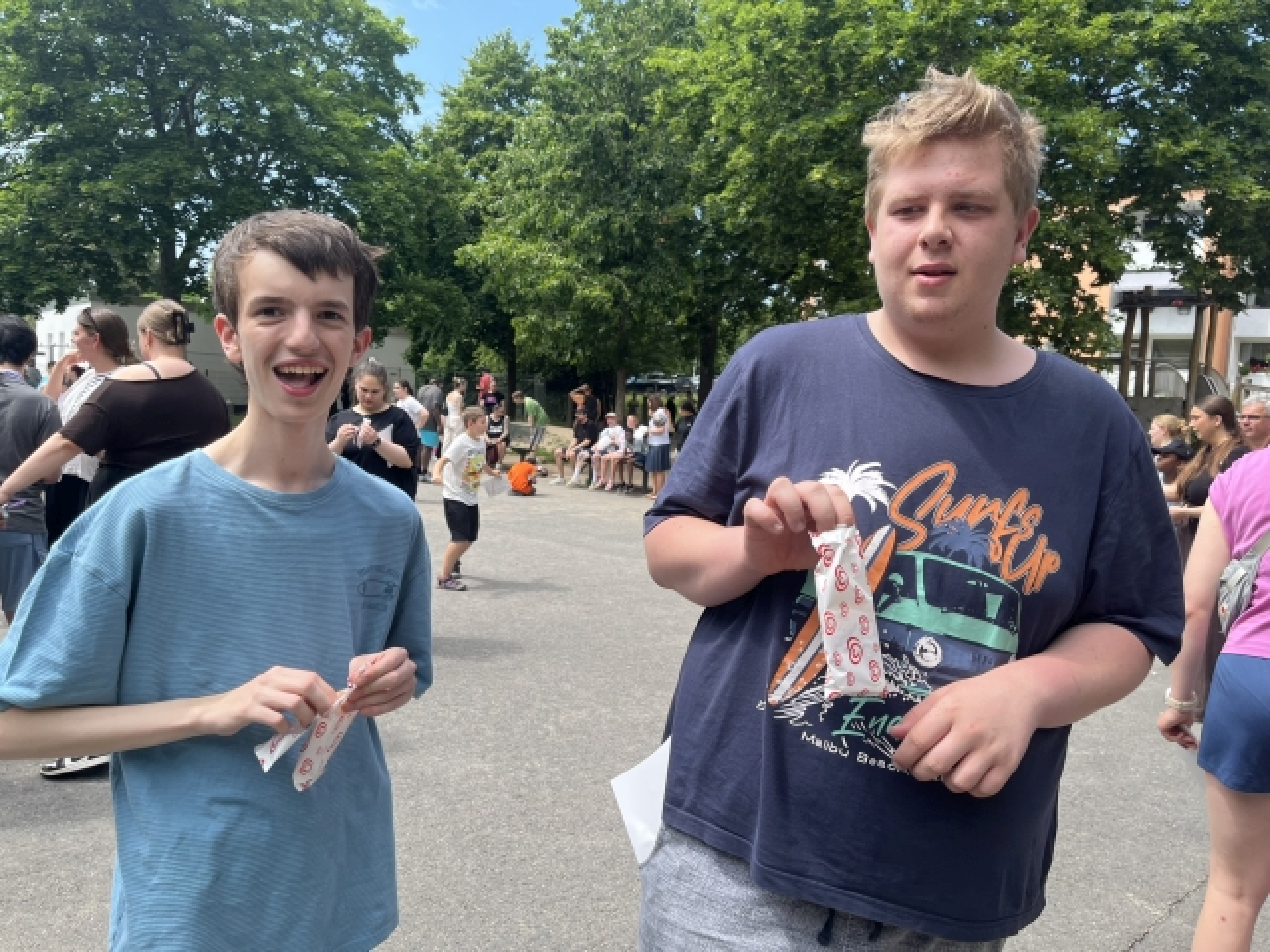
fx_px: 954
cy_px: 476
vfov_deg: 53.1
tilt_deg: -5.1
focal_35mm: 26
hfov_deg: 67.3
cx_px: 635
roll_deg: -3.9
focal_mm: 5.1
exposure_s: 1/1422
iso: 50
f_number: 1.6
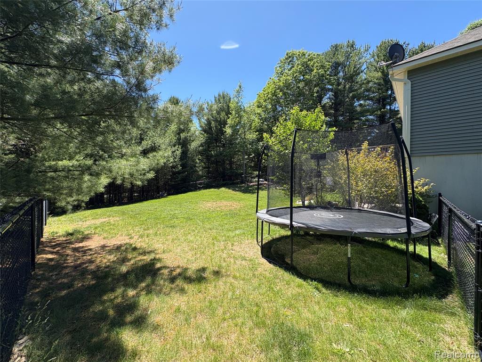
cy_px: 181
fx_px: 195
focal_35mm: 14
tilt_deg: +0.1
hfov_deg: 102.1
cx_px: 241
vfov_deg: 85.7
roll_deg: +1.1
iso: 40
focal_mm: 2.22
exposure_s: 1/525
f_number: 2.2
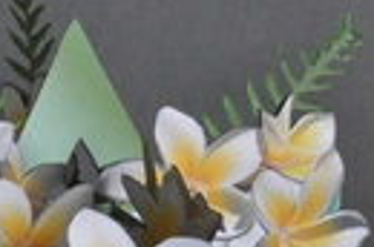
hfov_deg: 4.7
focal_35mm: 442
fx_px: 4578
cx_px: 158
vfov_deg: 3.1
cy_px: 287
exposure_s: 1/25
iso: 800
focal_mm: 85
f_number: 8
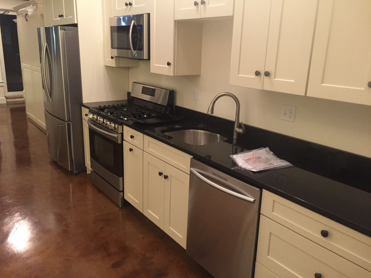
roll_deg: -2.4
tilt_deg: -15.9
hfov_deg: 61.7
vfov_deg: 48.2
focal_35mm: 29
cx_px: 186
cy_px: 139
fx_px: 311
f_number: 2.2
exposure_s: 1/20
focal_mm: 4.15
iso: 250
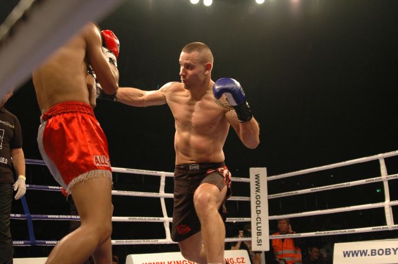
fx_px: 464
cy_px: 132
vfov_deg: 31.8
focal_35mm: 42
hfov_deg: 46.4
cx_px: 199
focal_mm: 28
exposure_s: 1/500
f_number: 2.8
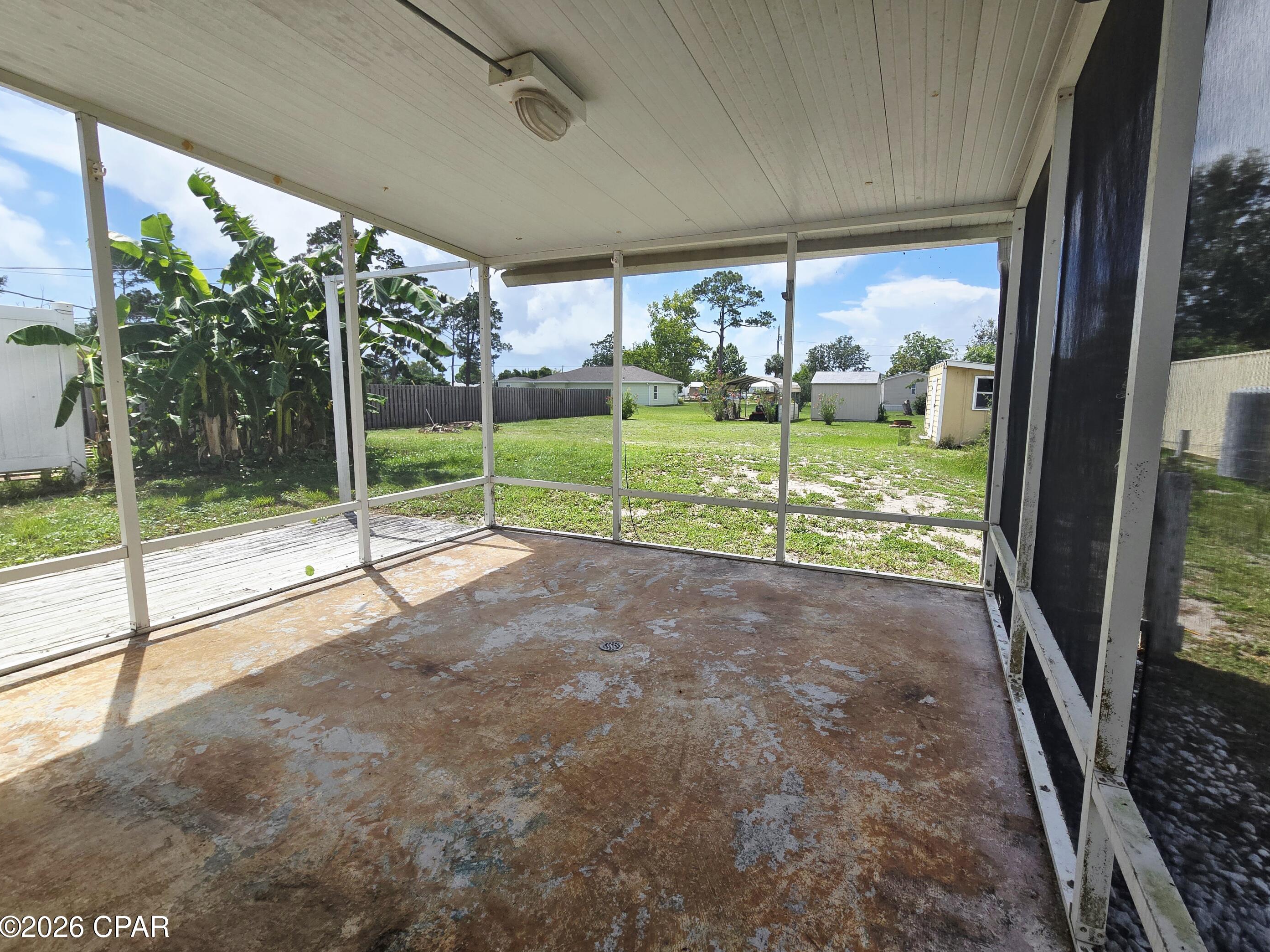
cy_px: 461
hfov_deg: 101.9
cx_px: 681
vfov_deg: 85.6
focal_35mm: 14
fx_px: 514
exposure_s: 1/1429
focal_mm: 2.2
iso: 50
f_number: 2.2
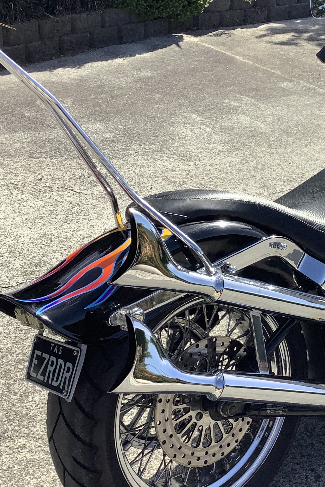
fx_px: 799
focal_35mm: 59
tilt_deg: -24.7
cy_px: 229
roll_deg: -5.4
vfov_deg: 33.9
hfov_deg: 22.4
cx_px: 299
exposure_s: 1/981
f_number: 2.4
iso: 25
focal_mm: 3.3
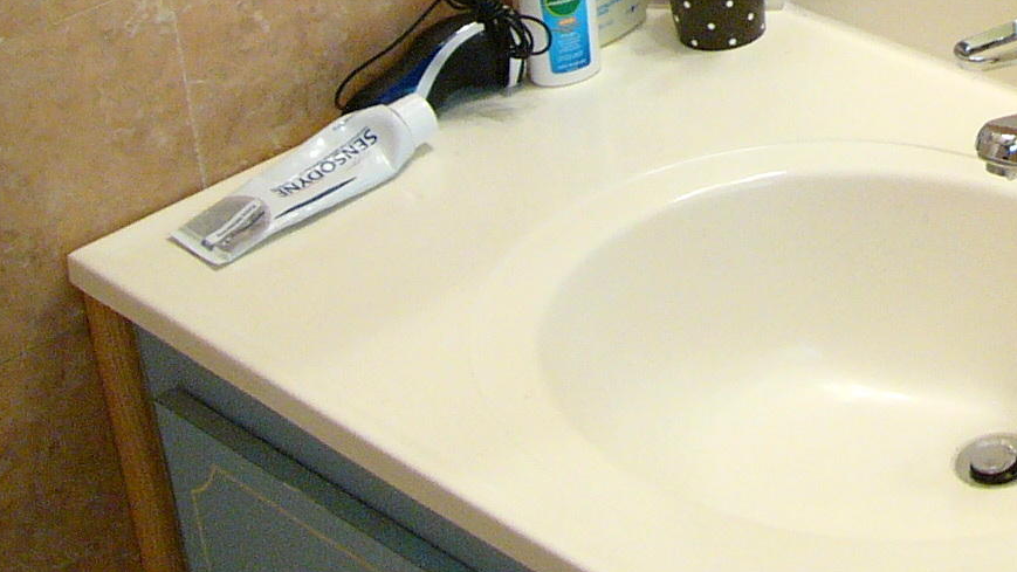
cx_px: 1189
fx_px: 2805
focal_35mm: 104
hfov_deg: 19.5
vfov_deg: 11.0
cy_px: -379
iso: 150
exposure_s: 1/50
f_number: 2.8
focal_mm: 6
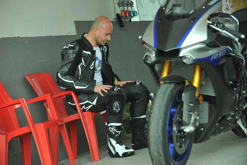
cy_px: 82
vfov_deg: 14.4
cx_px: 124
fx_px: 652
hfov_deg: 21.5
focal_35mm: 95
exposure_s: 1/320
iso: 320
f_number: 4
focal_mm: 95
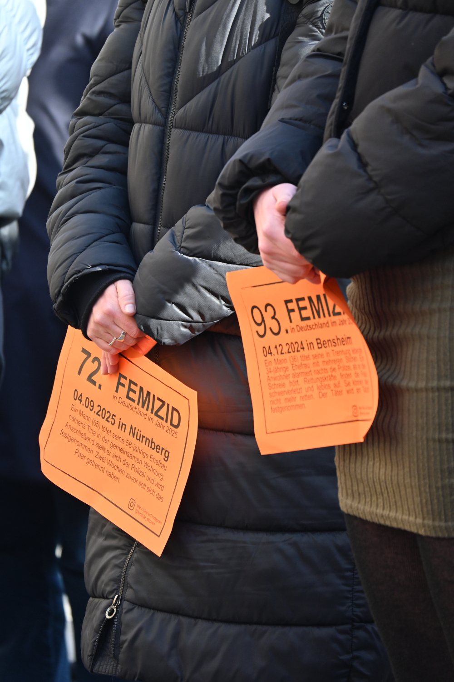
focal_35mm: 375
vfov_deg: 5.5
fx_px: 7093
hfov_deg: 3.7
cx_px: 227
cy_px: 341
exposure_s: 1/250
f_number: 6.3
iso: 640
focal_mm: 250
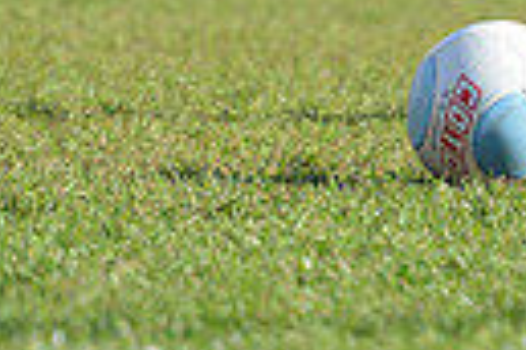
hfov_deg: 1.6
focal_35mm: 1260
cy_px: -360
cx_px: 624
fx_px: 18409
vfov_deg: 1.1
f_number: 4
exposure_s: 1/1000
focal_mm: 280
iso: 320
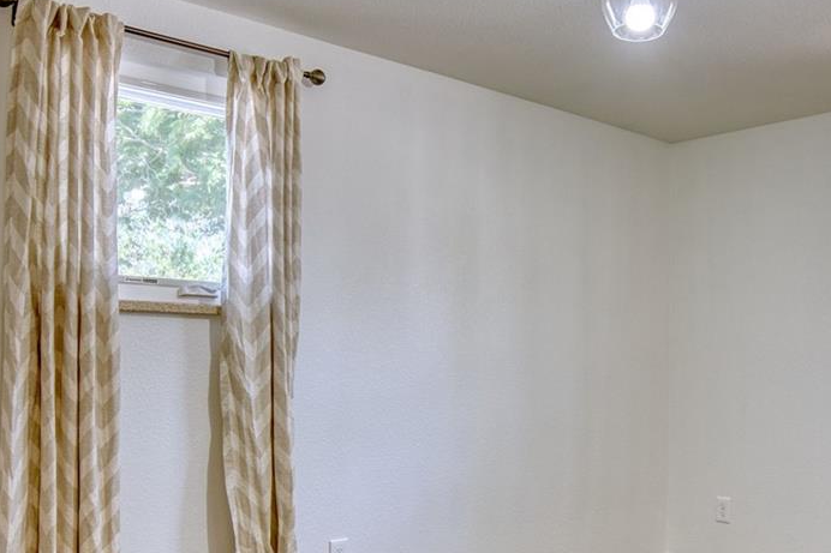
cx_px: 496
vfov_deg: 35.5
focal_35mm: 37
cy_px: 377
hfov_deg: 51.6
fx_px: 854
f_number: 4
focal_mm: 16
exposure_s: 1/40
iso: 500
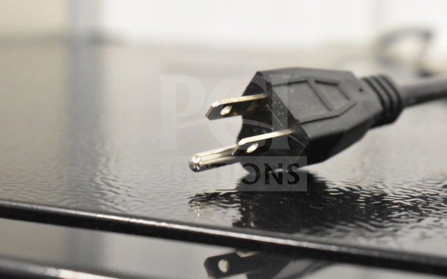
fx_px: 1029
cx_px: 224
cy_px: 133
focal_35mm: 85
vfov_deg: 15.4
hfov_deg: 24.5
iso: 8000
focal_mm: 55
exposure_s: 1/100
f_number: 5.6
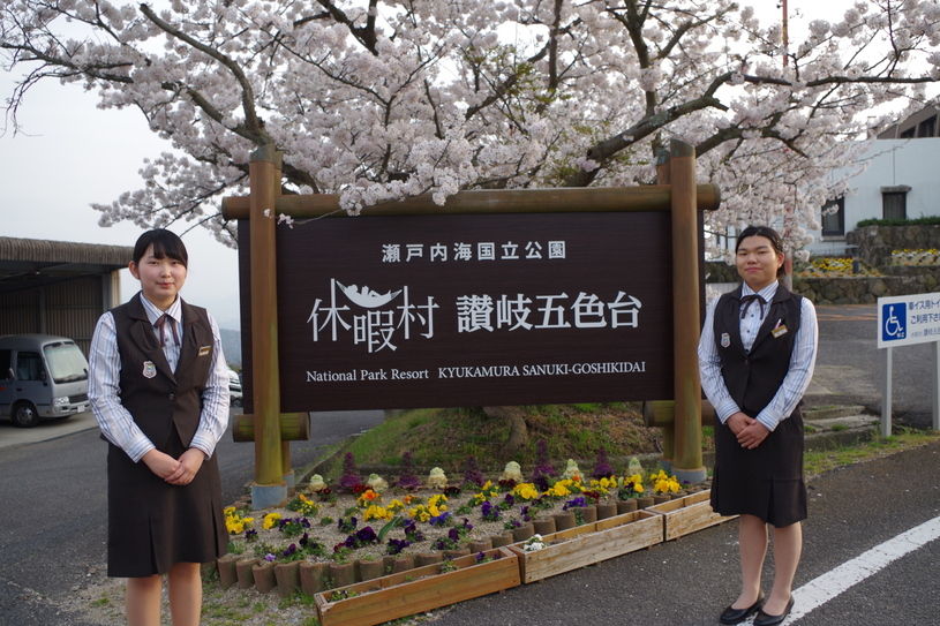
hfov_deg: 60.3
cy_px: 313
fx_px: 809
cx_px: 470
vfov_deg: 42.3
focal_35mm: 31
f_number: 5
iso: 100
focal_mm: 21.25
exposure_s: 1/100
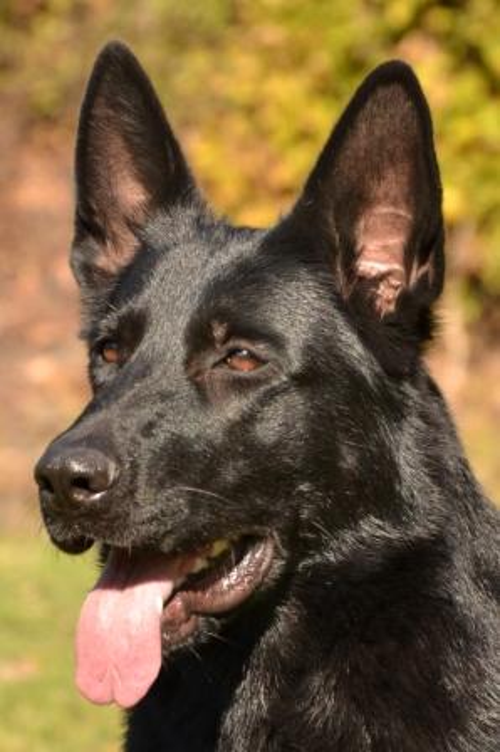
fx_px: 3286
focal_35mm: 158
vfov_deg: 13.0
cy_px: 376
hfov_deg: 8.7
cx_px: 250
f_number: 5.6
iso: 400
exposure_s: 1/640
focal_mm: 105
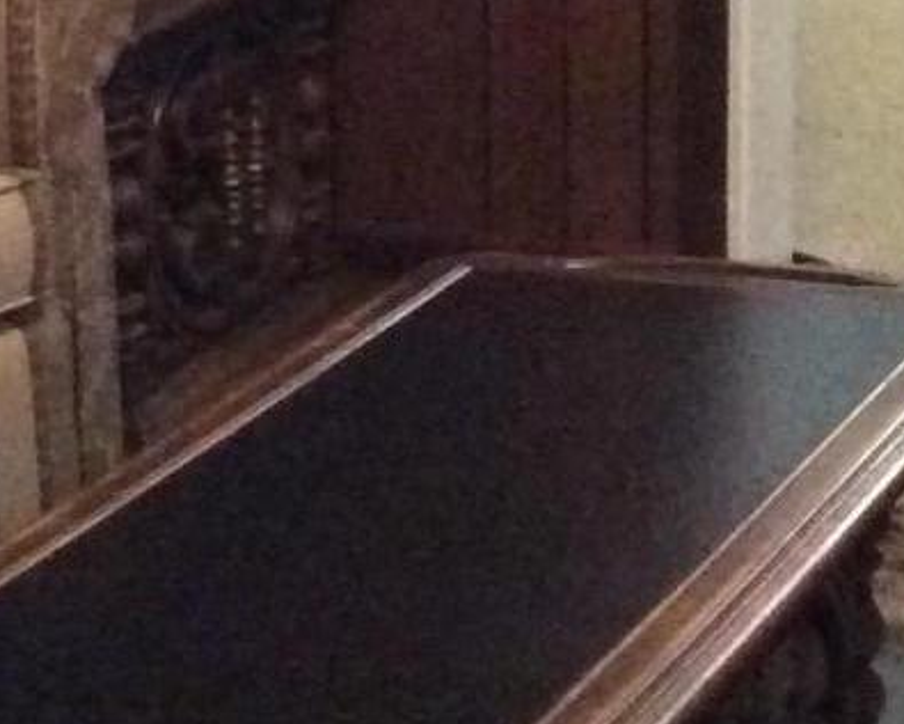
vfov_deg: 9.7
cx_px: 879
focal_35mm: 158
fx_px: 4227
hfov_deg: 12.1
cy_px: 58
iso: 640
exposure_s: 1/17
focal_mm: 3.3
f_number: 2.4
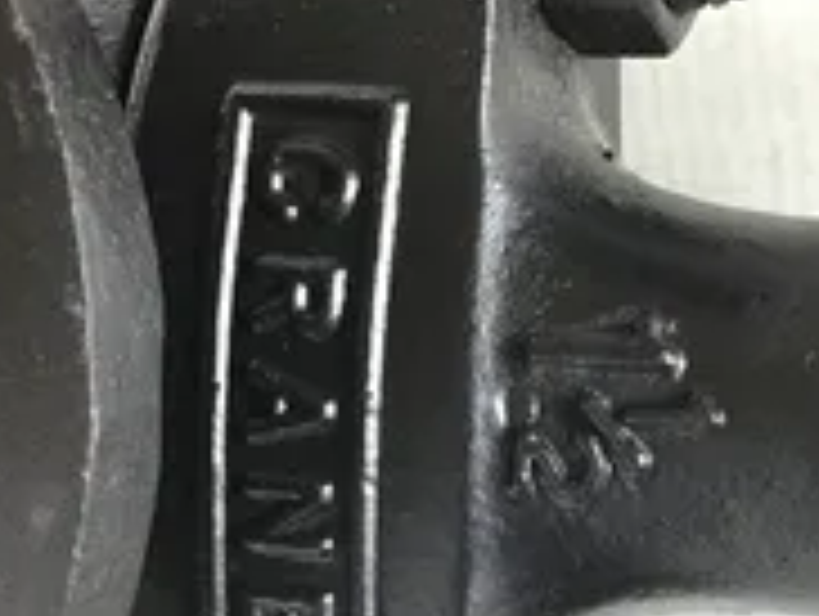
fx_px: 1611
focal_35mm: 68
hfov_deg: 28.3
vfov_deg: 21.6
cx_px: 572
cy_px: 418
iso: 40
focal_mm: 3.3
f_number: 2.4
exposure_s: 1/30
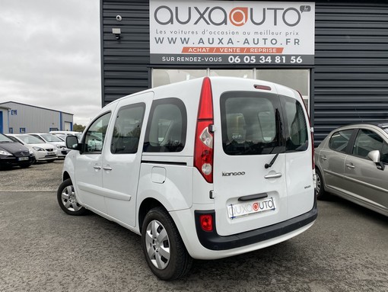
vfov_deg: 53.1
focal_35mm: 26
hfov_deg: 67.3
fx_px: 292
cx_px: 194
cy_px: 146
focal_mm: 4.25
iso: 32
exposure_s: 1/428
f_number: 1.8
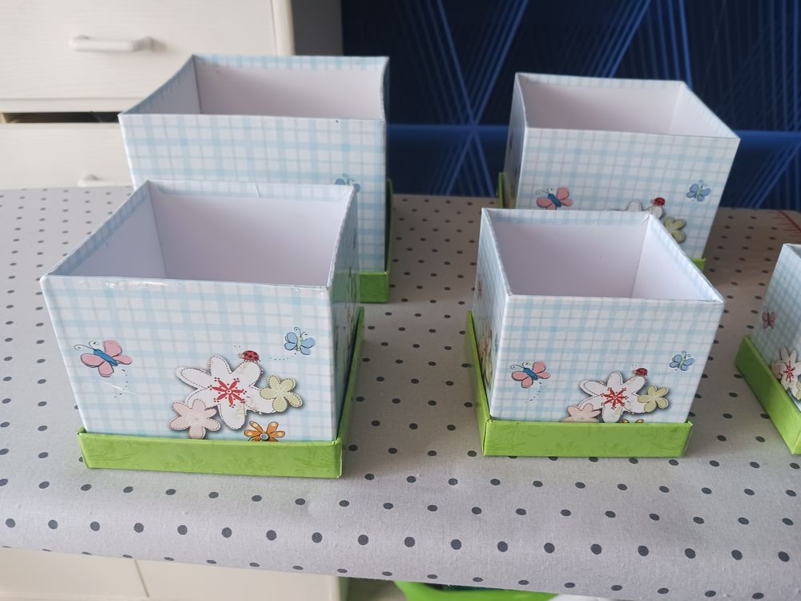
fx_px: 625
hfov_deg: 65.3
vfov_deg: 51.4
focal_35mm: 27
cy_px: 300
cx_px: 400
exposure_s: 1/50
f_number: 1.8
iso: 200
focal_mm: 4
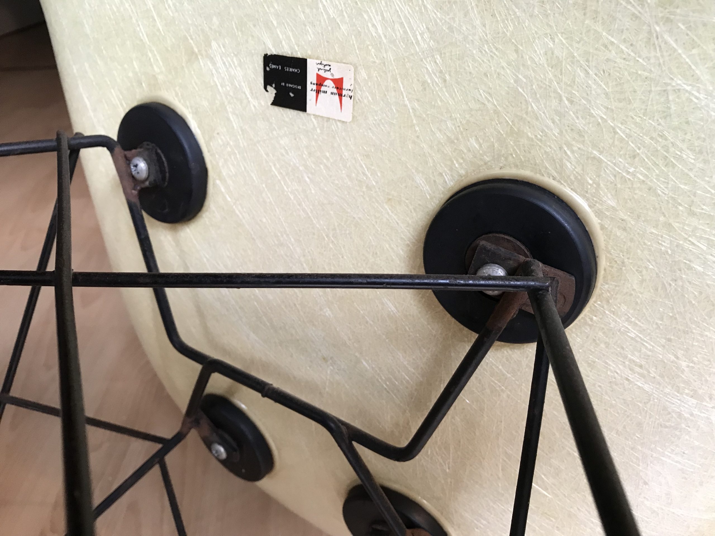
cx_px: 358
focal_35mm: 28
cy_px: 268
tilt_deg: -29.2
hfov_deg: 63.4
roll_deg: -2.9
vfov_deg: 49.7
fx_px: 578
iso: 50
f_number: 1.8
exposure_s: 1/17
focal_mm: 3.99
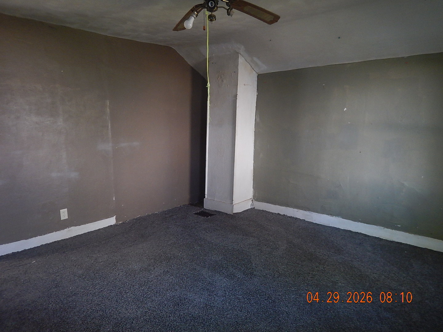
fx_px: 307
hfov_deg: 71.6
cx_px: 222
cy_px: 166
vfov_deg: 56.8
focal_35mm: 24
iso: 220
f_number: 2.8
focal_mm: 4.3
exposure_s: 1/30
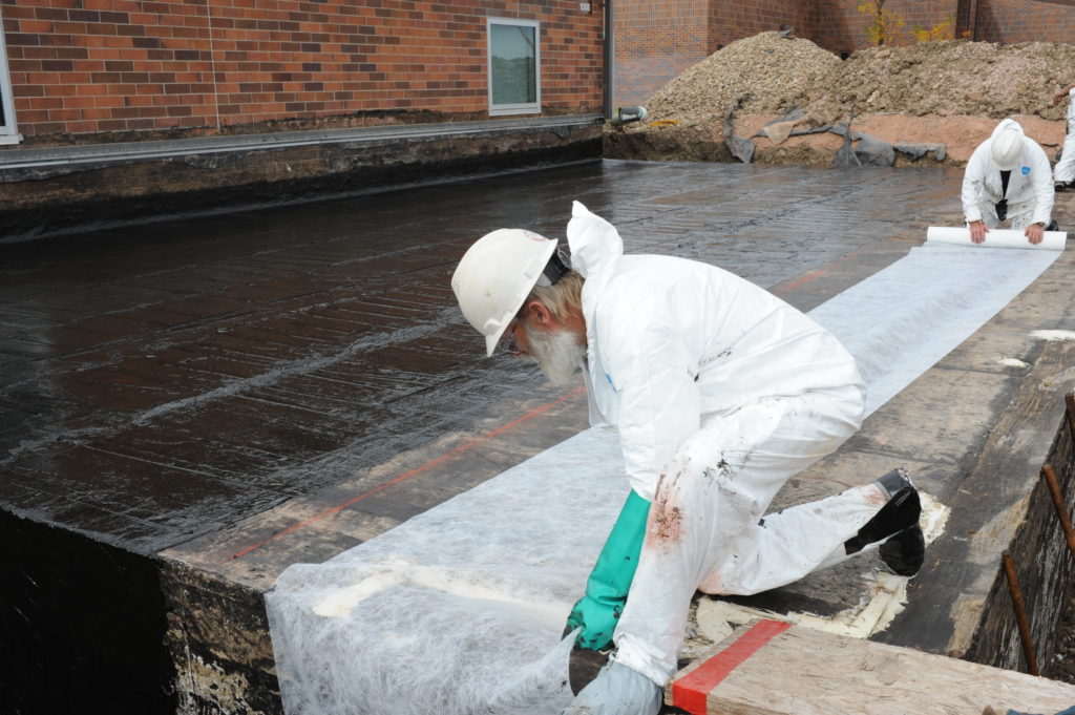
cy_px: 358
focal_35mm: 38
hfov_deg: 50.7
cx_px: 538
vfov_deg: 35.0
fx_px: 1134
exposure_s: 1/250
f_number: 16
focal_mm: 38
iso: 800
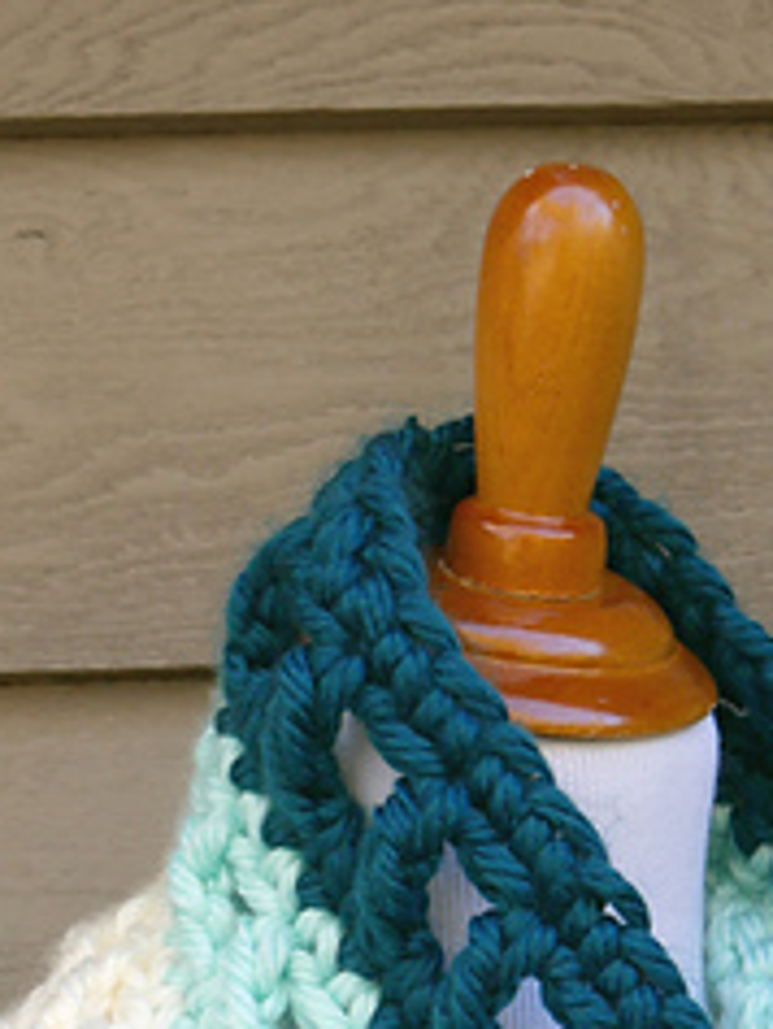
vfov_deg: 17.2
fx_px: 3213
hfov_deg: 13.7
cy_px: 1303
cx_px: 426
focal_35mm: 108
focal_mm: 20
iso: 200
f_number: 5
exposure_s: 1/125
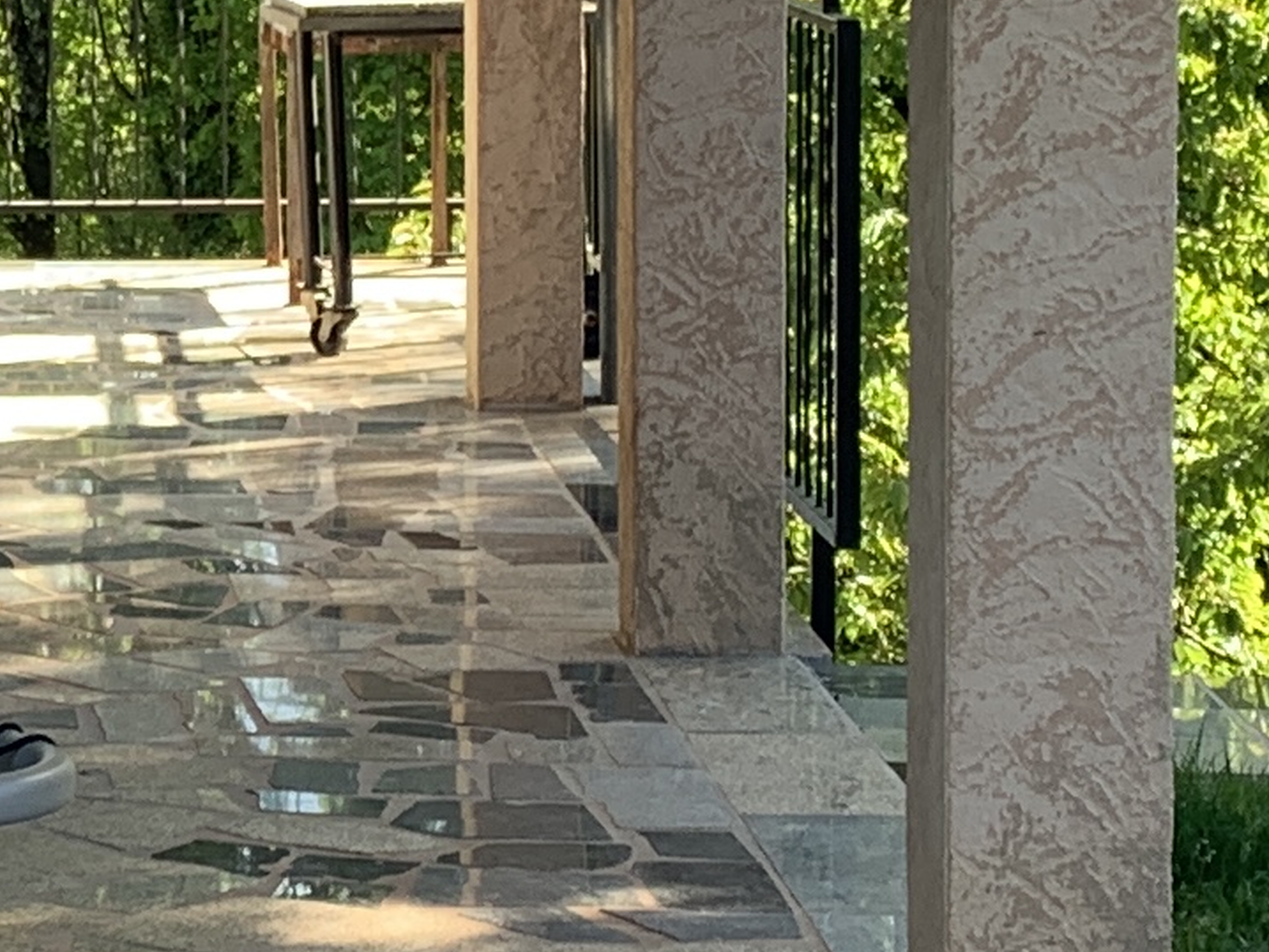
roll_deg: +1.3
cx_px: -440
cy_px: 106
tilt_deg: -6.1
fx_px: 5354
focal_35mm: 146
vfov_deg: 10.1
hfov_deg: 13.0
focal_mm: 4.25
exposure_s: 1/198
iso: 25
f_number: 1.8
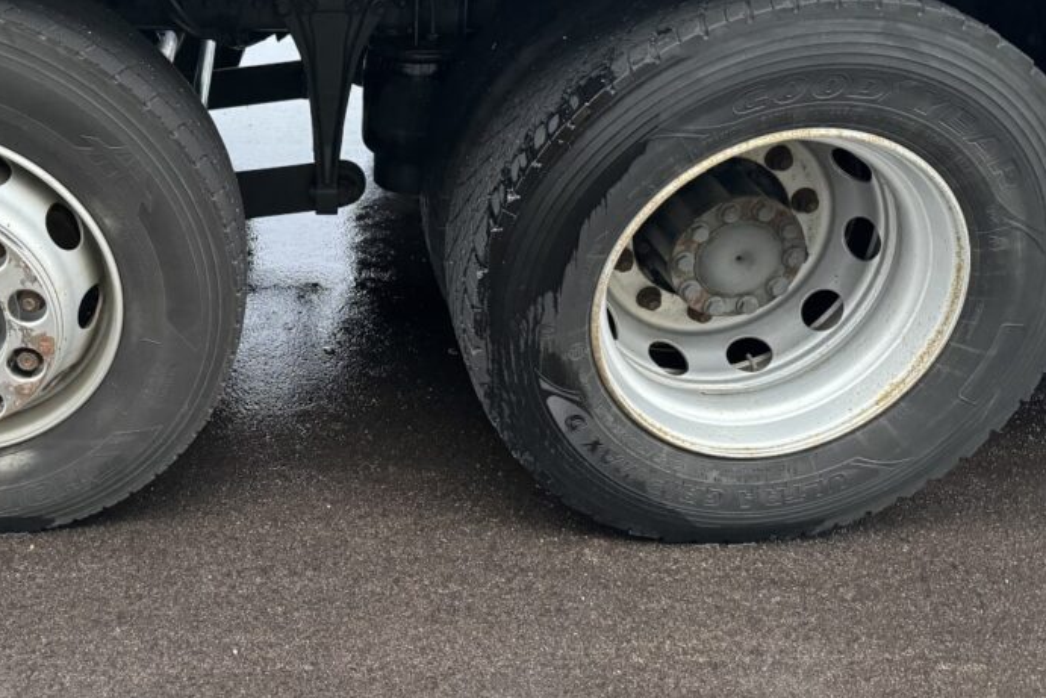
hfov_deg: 50.3
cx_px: 297
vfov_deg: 35.8
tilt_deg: -28.1
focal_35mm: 37
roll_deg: -0.6
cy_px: 263
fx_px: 1075
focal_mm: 6.86
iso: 800
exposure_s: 1/60
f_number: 1.78
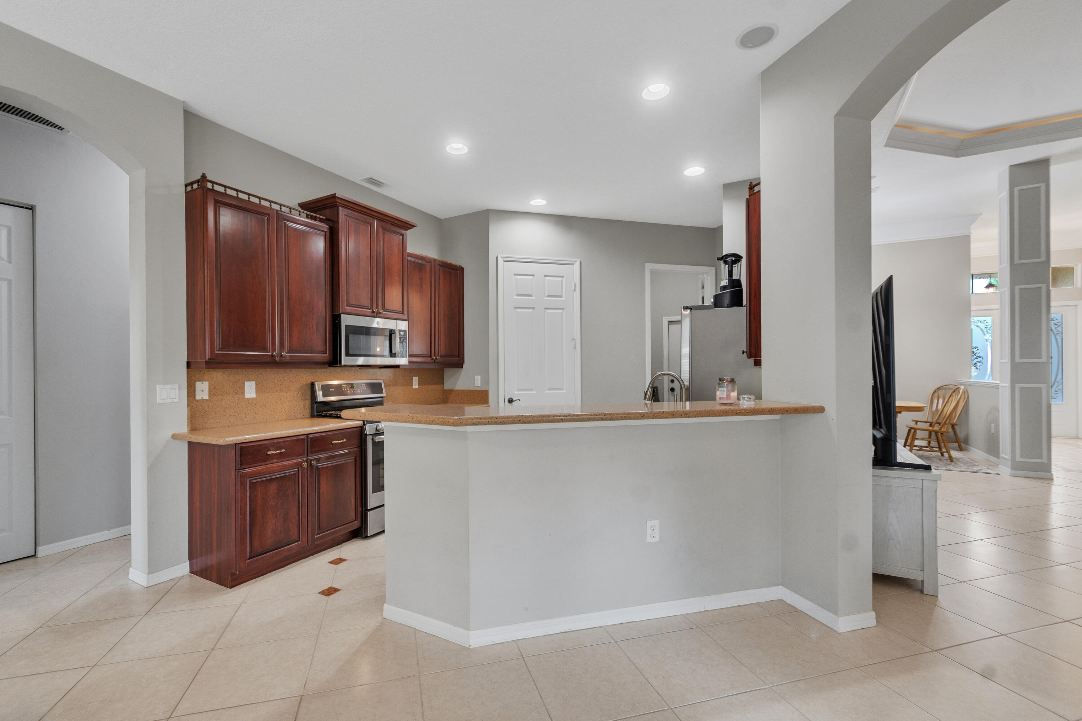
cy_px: 360
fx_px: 451
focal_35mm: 15
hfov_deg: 100.4
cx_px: 541
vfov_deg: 77.3
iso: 320
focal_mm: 10
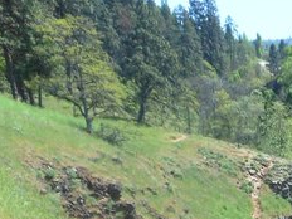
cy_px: 320
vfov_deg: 14.3
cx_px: 340
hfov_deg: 19.2
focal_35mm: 97
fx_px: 818
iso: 80
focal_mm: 4.5
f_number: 3.2
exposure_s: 1/500
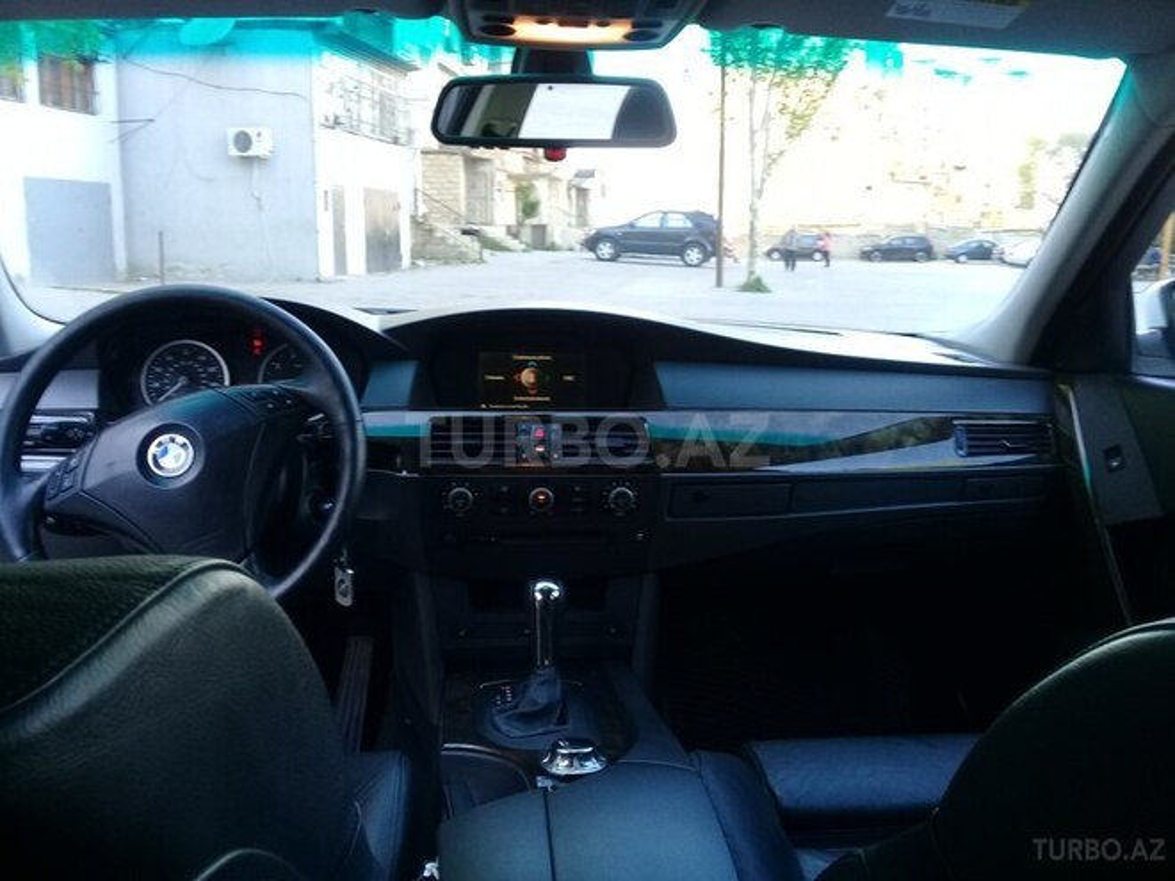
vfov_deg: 45.4
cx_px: 588
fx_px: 1052
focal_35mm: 31
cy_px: 440
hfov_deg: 58.4
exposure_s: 1/33
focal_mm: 3.3
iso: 64
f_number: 2.2
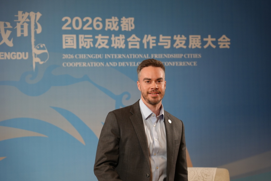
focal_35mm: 80
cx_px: 136
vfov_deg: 17.1
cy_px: 90
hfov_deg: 25.4
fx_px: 602
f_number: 4
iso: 800
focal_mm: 80
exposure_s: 1/160
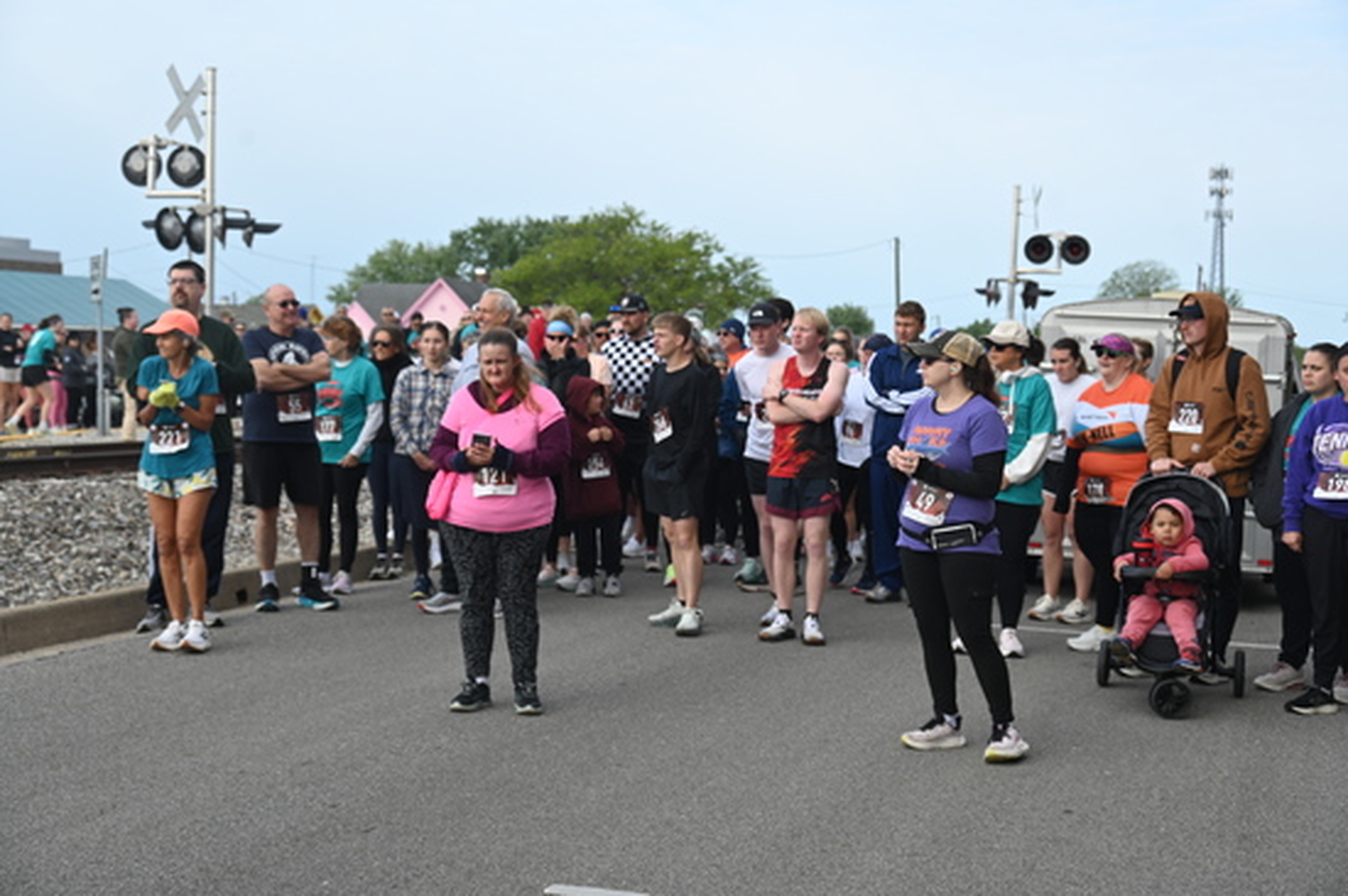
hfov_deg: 39.6
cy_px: 448
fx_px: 1871
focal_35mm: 50
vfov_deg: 27.0
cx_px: 674
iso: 160
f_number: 5.6
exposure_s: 1/250
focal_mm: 50
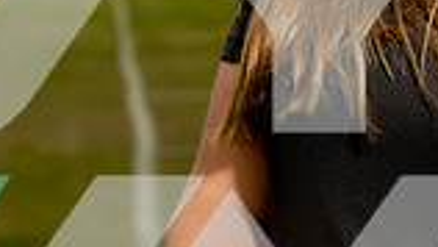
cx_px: 435
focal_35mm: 196
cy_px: -12
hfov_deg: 10.9
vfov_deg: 6.2
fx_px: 2277
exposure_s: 1/250
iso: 250
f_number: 4.5
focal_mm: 51
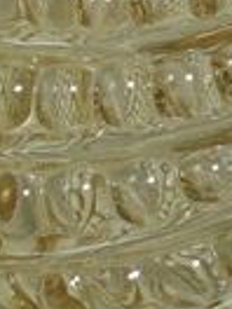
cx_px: 596
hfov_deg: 6.1
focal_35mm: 232
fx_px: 2073
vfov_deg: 8.3
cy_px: -227
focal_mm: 6.1
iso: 100
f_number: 4
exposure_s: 1/125
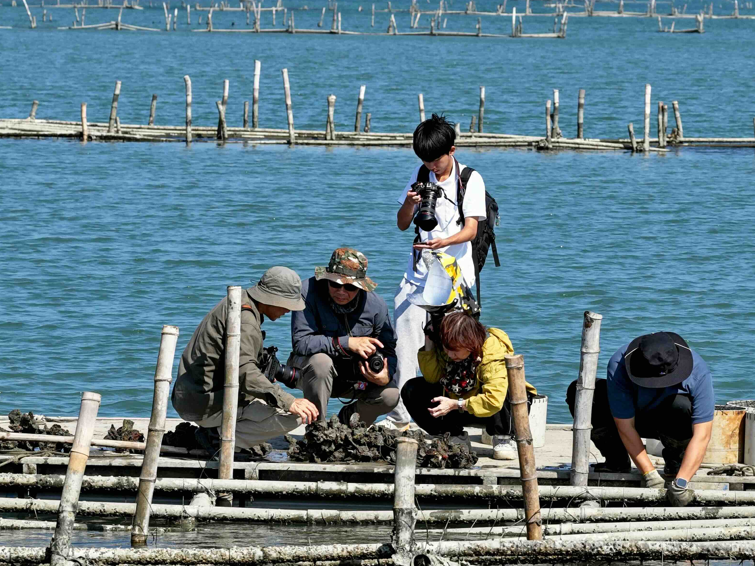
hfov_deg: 9.0
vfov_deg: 6.8
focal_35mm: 219
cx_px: 395
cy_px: 255
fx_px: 4777
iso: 200
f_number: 2.8
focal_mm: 40
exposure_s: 1/2000
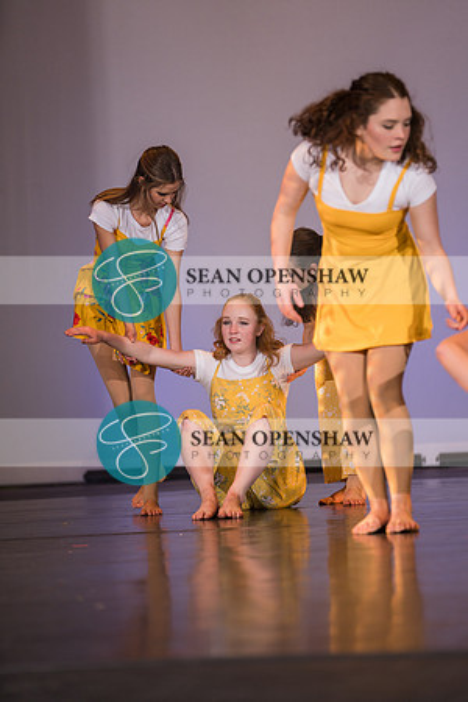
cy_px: 351
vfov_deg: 16.3
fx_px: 2457
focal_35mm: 126
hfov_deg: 10.9
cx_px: 234
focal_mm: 126
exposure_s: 1/500
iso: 500
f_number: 2.8
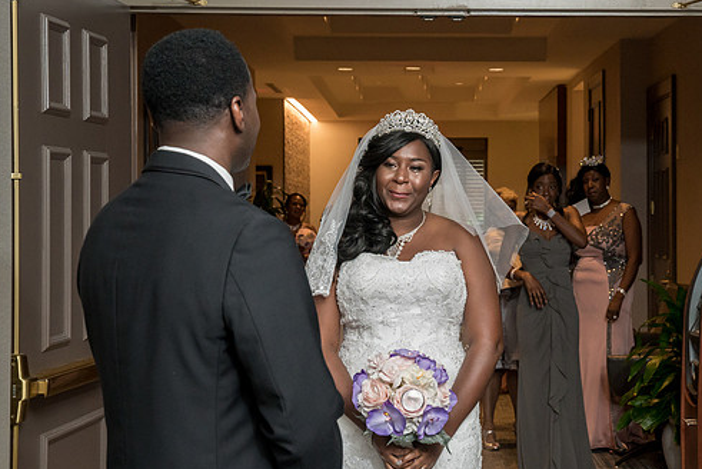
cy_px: 209
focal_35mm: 74
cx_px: 493
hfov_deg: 27.1
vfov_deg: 18.4
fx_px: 1444
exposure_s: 1/200
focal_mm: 49
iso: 2000
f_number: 7.1
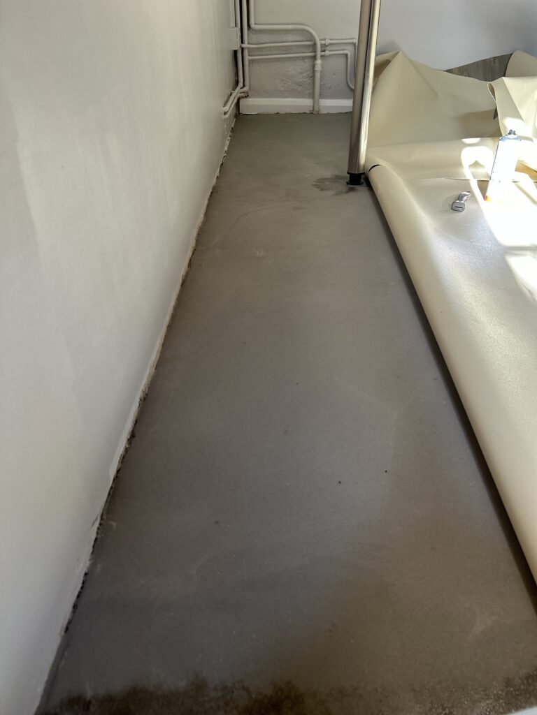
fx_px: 538
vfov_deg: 67.3
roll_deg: -0.7
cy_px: 358
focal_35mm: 26
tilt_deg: -34.0
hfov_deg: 53.1
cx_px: 268
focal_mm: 5.7
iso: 64
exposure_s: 1/121
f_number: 1.5
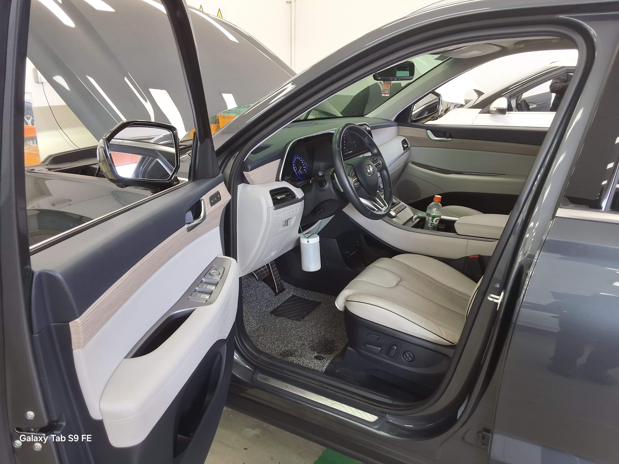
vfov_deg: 49.7
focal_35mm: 28
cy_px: 232
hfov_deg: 63.4
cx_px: 310
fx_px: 501
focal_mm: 2.91
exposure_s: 1/60
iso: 40
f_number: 1.9
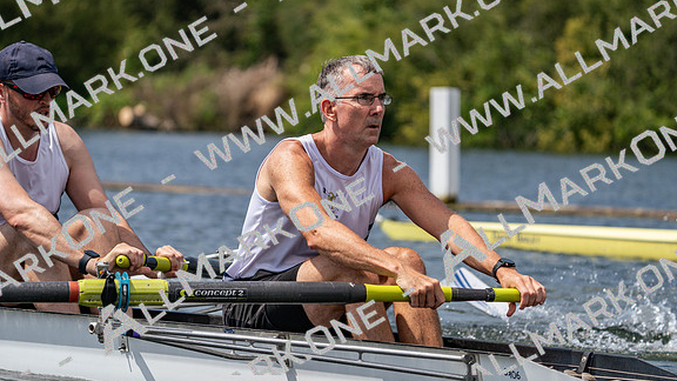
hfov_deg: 10.2
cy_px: 173
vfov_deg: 5.8
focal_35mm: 211
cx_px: 340
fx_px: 3788
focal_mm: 200
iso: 160
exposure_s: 1/1600
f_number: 5.6
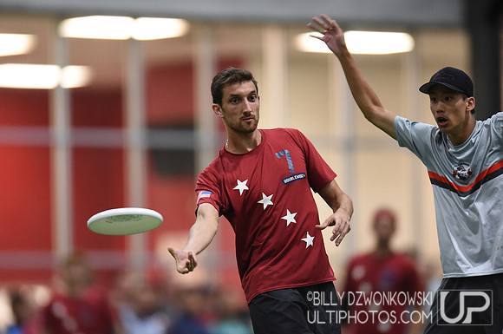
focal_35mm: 400
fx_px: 5581
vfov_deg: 3.4
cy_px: 167
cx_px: 252
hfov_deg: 5.2
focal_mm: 400
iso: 10000
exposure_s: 1/500
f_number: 2.8
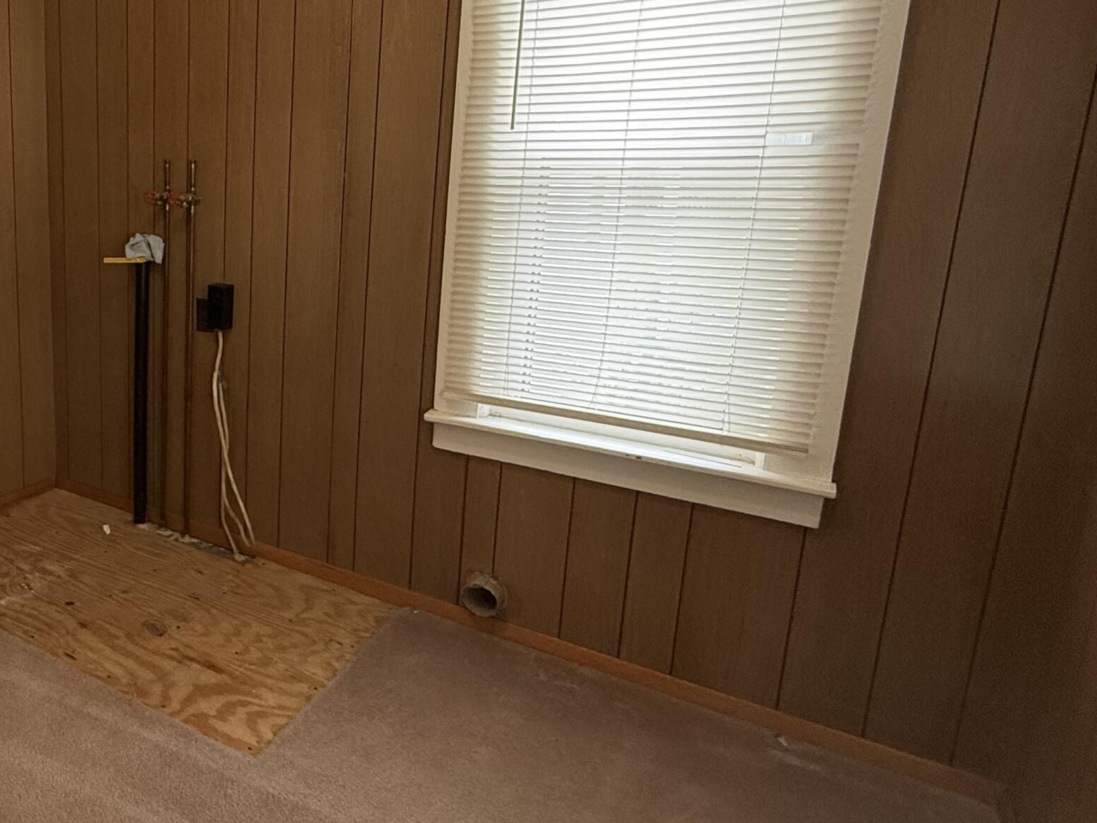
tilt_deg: -10.9
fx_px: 856
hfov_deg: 57.5
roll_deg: +0.2
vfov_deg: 51.0
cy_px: 322
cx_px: 139
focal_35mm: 27
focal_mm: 2.22
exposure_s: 1/120
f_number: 2.2
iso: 200
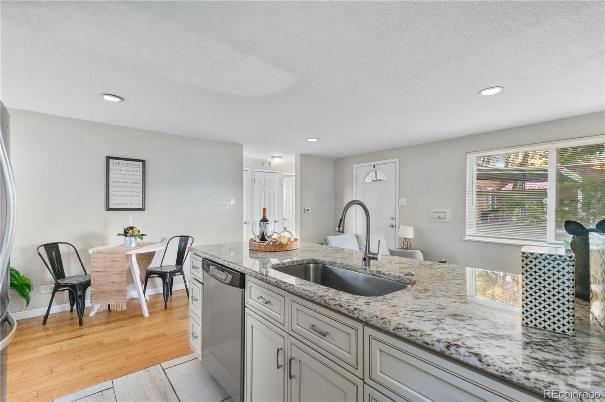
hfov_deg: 96.8
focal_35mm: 16
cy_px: 201
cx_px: 302
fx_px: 269
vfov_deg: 73.6
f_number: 7.1
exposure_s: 1/13
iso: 4000
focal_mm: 16
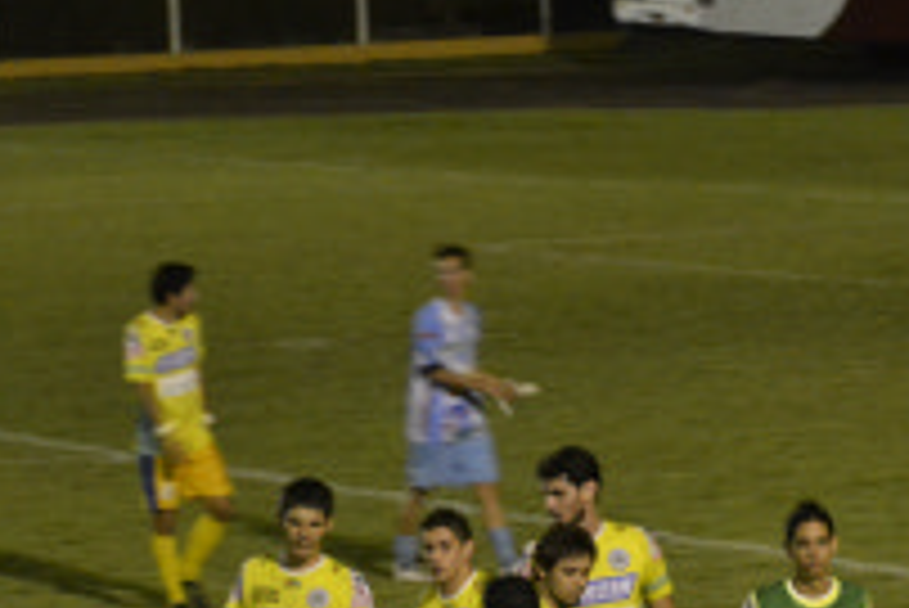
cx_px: 850
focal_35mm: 352
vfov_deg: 3.9
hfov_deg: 5.8
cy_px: 628
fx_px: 8900
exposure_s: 1/30
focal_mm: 95
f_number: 5.6
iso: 3200
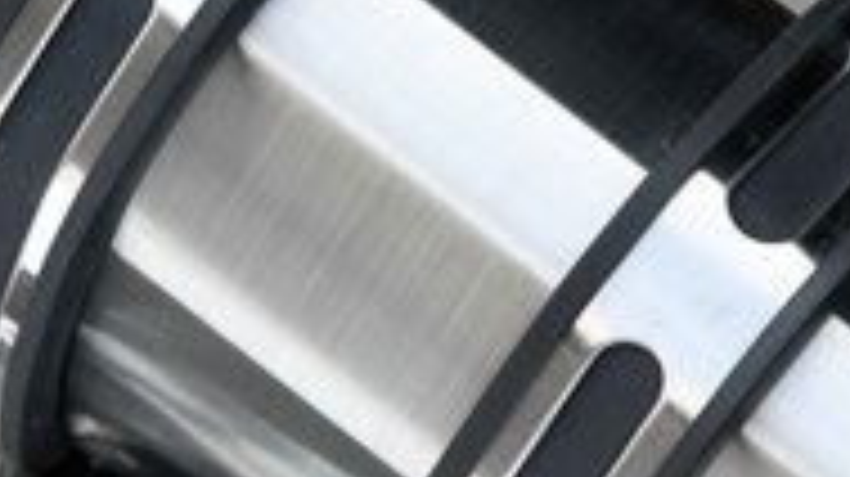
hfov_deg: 8.7
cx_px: 625
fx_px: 5586
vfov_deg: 4.9
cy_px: 173
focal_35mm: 248
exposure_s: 1/400
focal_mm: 56
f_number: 9
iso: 500
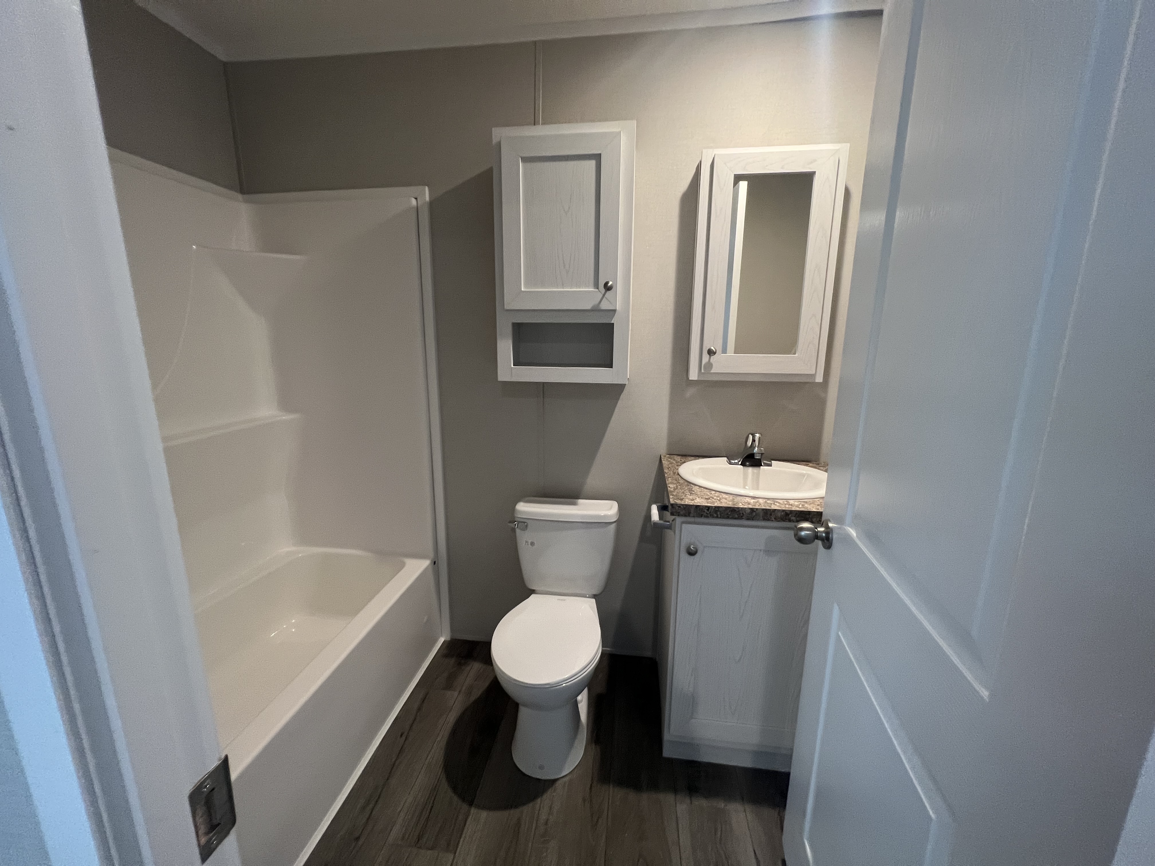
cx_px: 578
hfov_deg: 106.2
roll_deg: -0.3
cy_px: 433
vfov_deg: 89.9
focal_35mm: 13
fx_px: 434
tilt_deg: -12.9
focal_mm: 1.57
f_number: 1.8
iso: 250
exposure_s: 1/60
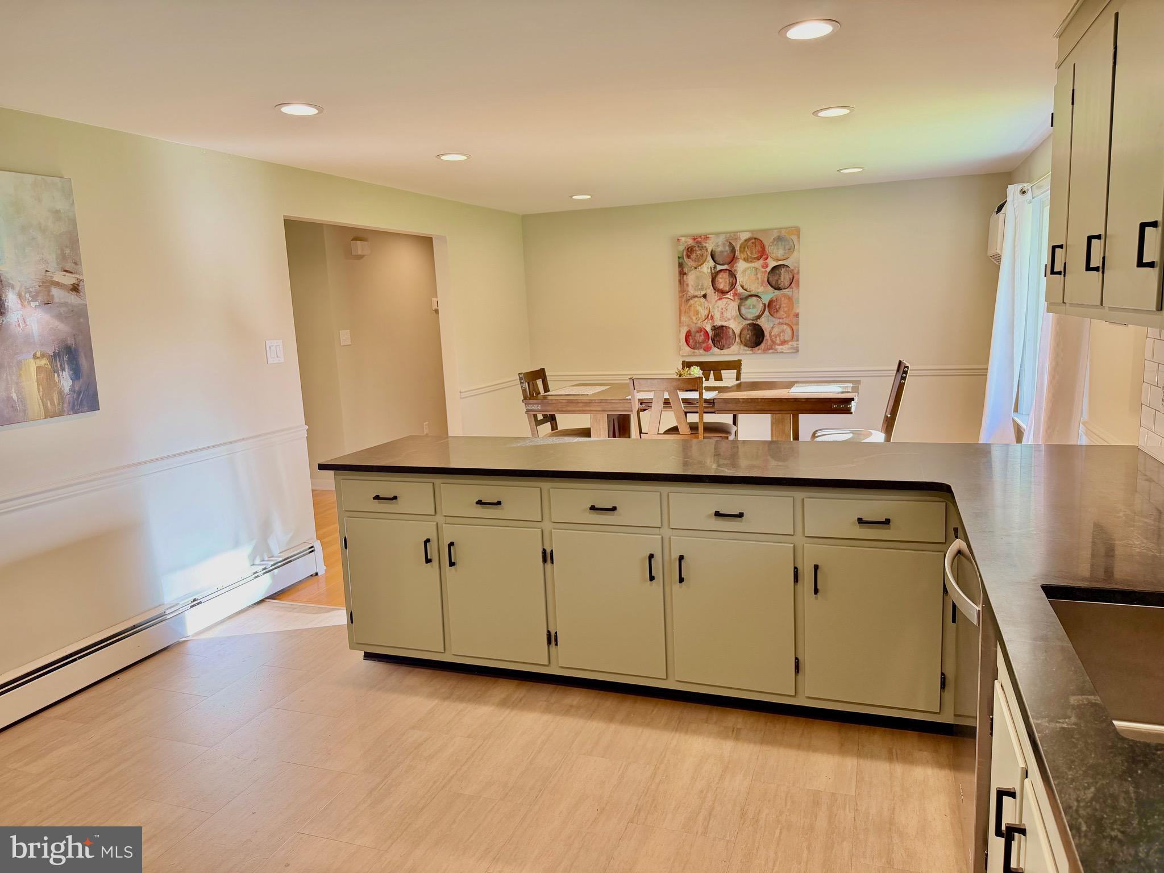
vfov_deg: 56.8
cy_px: 436
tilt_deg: -9.2
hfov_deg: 71.6
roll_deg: +2.7
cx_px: 582
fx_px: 807
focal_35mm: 24
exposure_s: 1/71
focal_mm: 6.76
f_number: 1.78
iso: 200
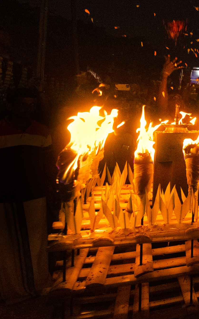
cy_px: 159
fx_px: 200
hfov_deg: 43.1
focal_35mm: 23
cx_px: 212
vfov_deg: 77.1
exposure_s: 1/250
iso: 3200
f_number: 3.5
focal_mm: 15
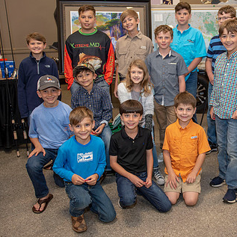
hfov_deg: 39.1
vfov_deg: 39.9
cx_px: 174
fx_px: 325
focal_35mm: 42
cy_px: 95
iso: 800
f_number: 2.8
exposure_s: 1/100
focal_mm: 27
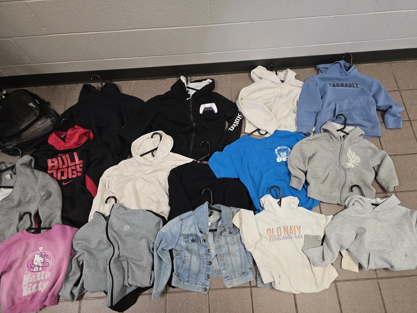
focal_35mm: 23
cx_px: 208
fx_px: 277
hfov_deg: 73.9
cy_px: 156
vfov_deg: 58.9
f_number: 1.7
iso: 500
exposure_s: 1/120
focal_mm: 6.3
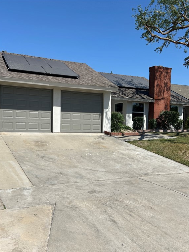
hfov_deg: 40.7
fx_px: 255
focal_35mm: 35
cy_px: 126
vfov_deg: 52.6
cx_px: 87
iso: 50
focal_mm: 5.7
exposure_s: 1/6579
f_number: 1.5
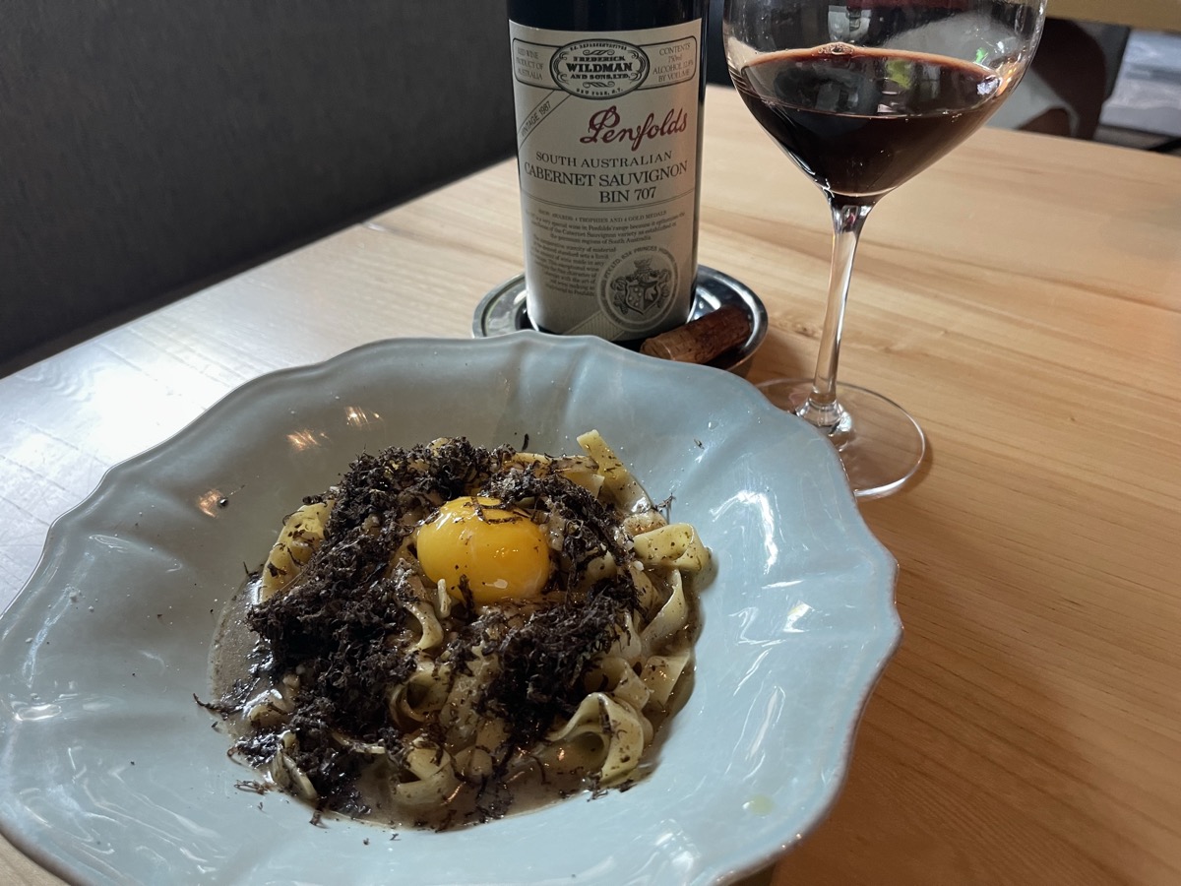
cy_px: 443
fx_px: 887
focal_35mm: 26
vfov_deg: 53.1
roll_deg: +1.8
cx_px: 590
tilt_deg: -35.6
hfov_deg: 67.3
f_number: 1.6
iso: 320
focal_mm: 5.1
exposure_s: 1/60
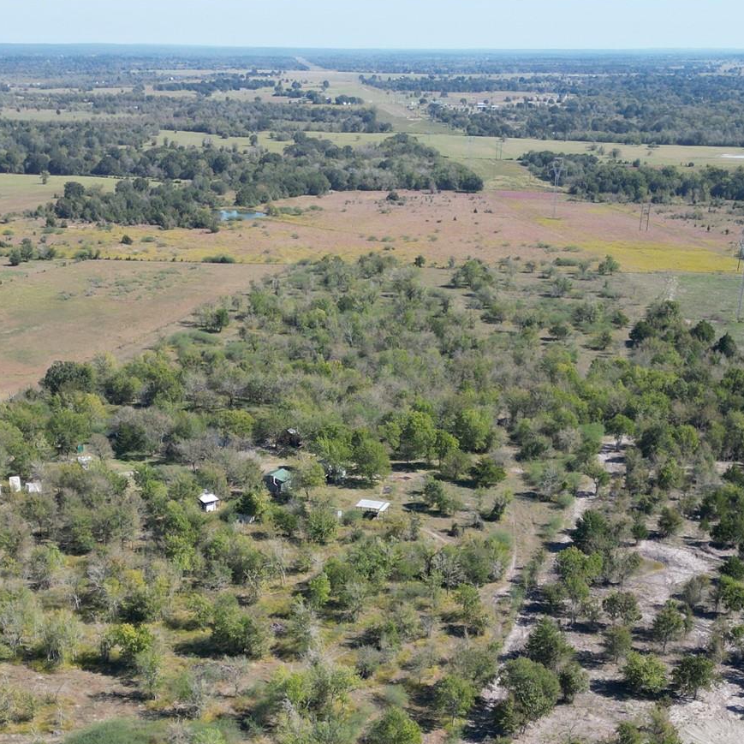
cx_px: 324
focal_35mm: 50
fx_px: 1216
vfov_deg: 32.5
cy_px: 652
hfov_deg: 34.0
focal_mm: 6.72
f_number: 1.7
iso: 120
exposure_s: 1/2000
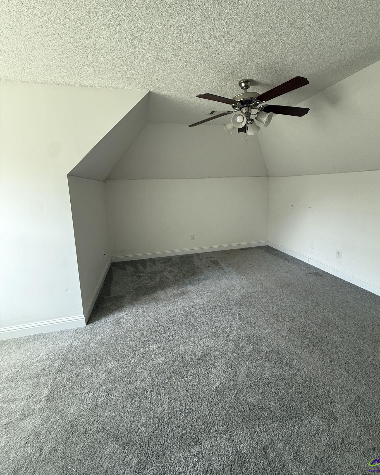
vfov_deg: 96.6
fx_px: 211
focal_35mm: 15
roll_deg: +1.2
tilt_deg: -7.3
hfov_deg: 84.0
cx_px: 195
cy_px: 217
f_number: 2.2
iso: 320
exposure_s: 1/93
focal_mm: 2.22
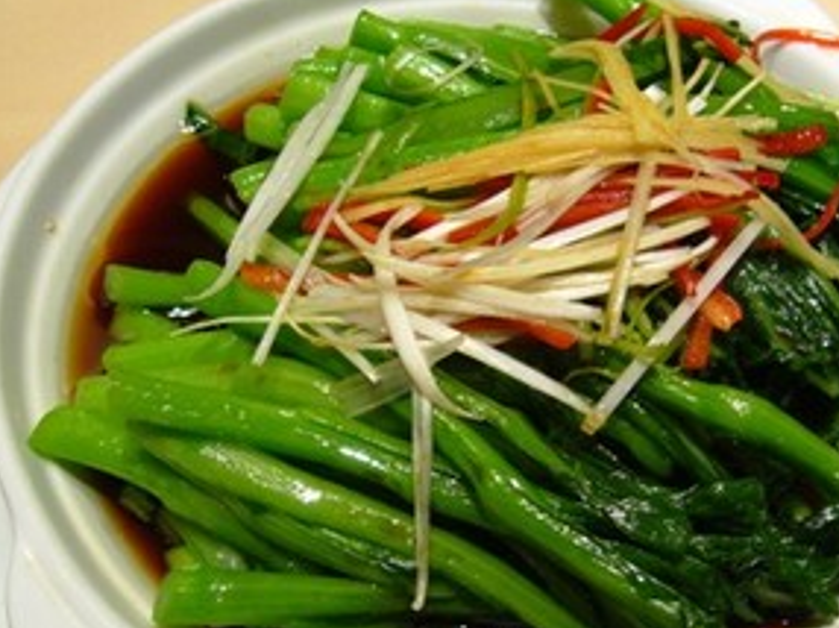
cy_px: 384
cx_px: 475
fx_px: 1187
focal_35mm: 49
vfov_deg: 29.5
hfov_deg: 38.9
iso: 160
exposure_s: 1/15
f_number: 2.8
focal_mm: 5.8
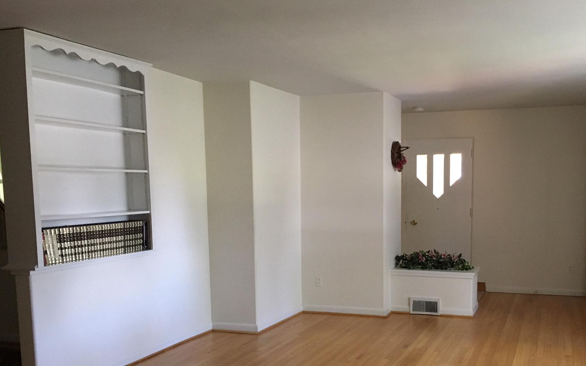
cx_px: 360
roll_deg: +0.3
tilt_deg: -6.5
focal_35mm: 38
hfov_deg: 51.1
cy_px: 263
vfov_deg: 33.1
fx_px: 607
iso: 160
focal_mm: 4.15
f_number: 2.2
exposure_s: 1/30
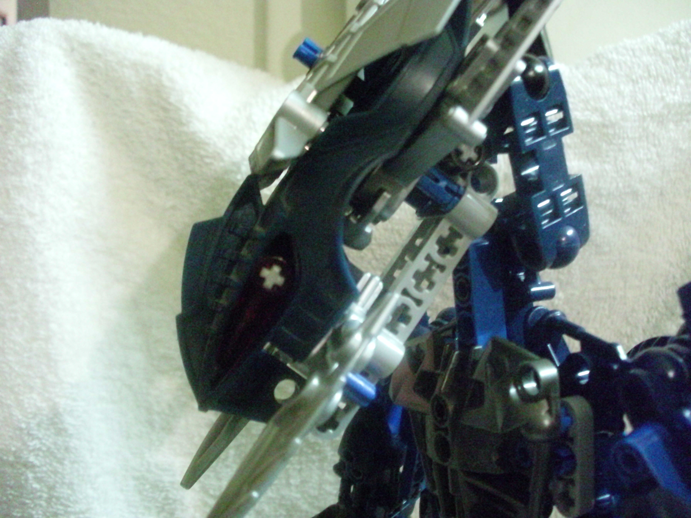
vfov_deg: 37.7
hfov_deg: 49.0
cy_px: 259
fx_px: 759
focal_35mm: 38
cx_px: 346
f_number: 3.1
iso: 1600
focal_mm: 6.3
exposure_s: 1/9
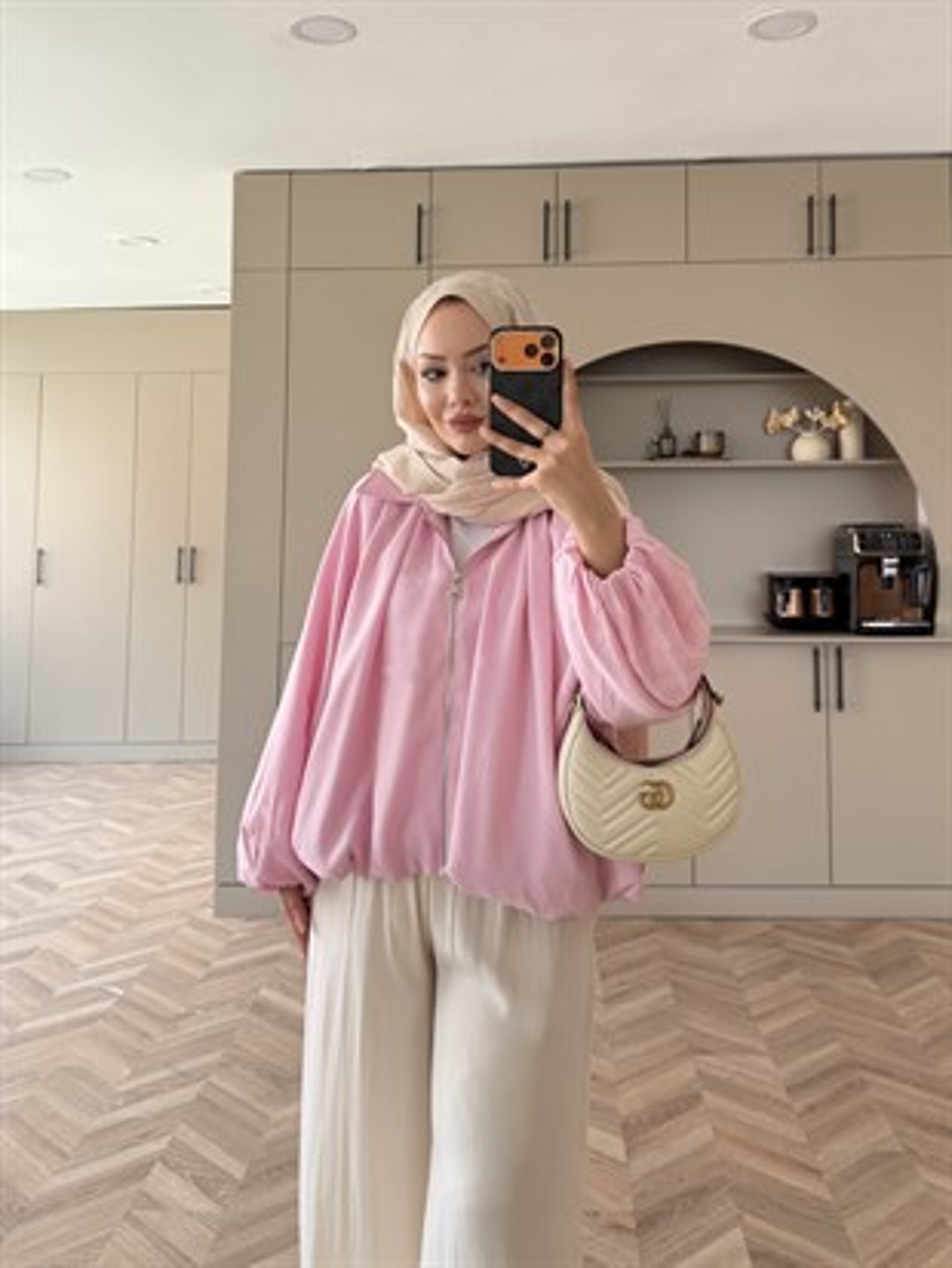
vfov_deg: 71.6
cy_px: 634
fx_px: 880
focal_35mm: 24
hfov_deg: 56.8
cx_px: 476
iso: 64
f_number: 1.78
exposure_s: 1/121
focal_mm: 6.76
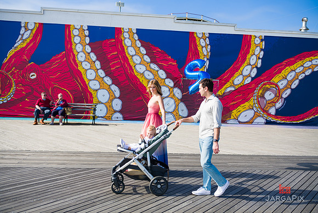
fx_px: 283
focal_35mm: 32
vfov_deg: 41.1
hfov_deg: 58.7
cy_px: 106
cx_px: 159
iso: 200
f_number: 5
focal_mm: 32
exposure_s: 1/2000
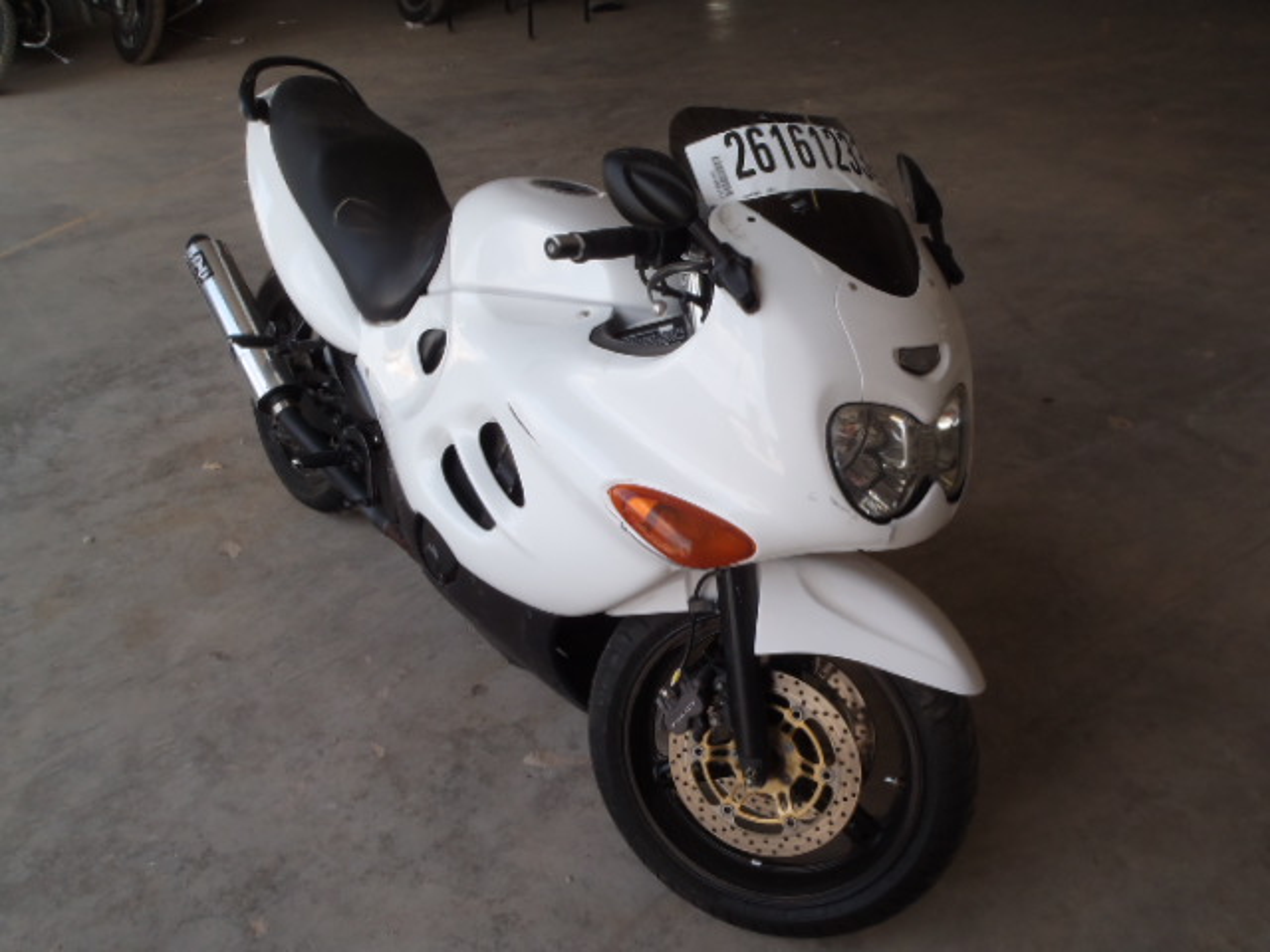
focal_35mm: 28
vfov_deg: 49.7
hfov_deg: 63.4
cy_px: 476
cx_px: 635
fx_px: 1027
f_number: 4.5
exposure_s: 1/125
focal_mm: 5
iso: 80
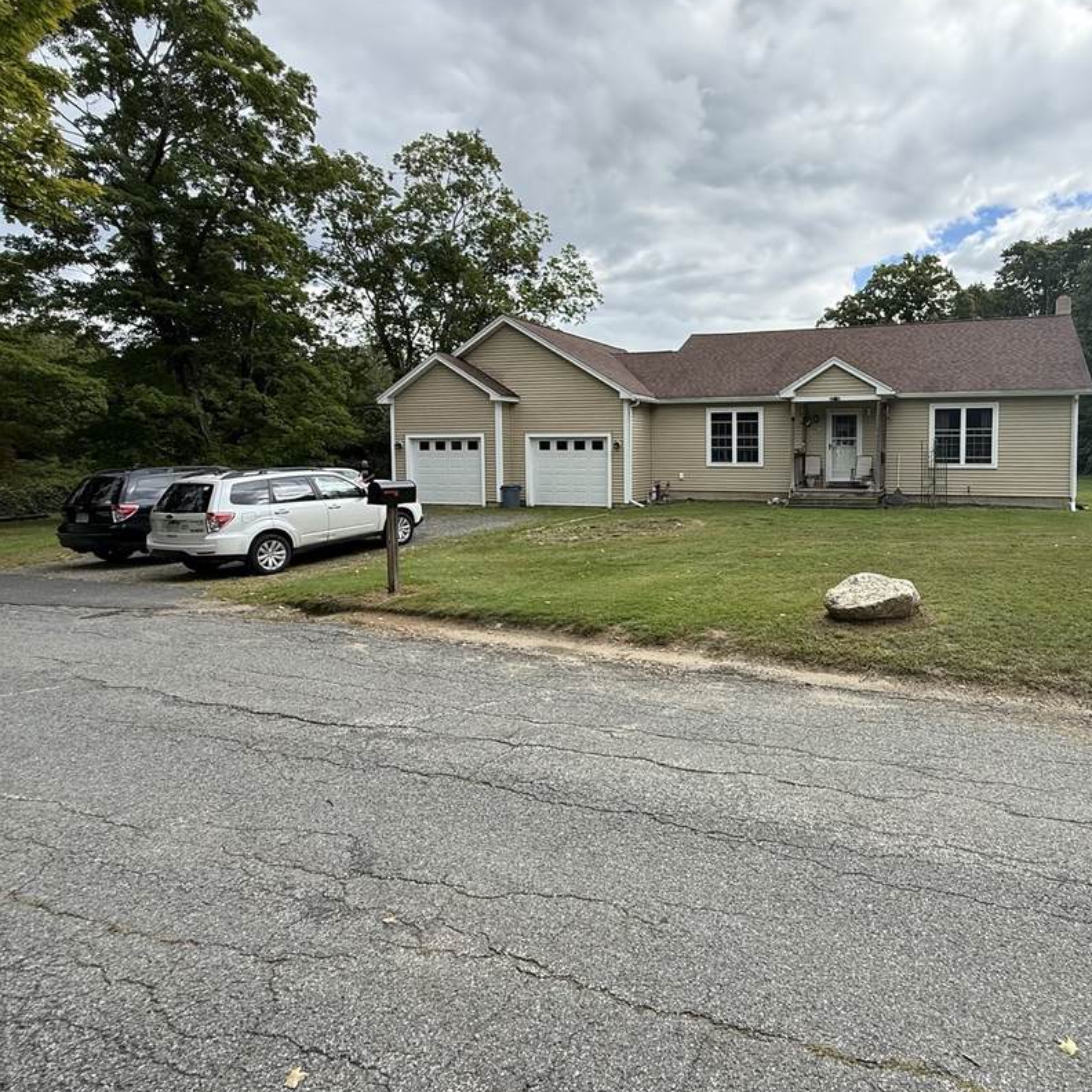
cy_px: 492
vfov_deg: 74.6
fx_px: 714
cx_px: 749
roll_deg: +0.0
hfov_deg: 72.1
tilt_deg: -3.1
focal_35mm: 20
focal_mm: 2.22
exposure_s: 1/709
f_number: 2.2
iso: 64
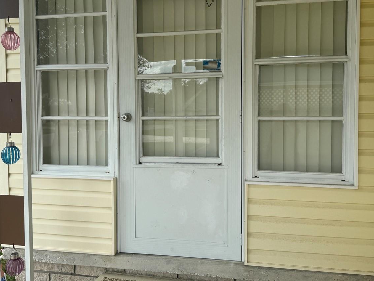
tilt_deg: -0.4
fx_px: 367
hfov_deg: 54.0
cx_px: 190
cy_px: 130
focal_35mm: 34
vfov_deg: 41.8
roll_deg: +1.4
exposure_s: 1/2370
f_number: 1.78
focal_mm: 6.76
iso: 80
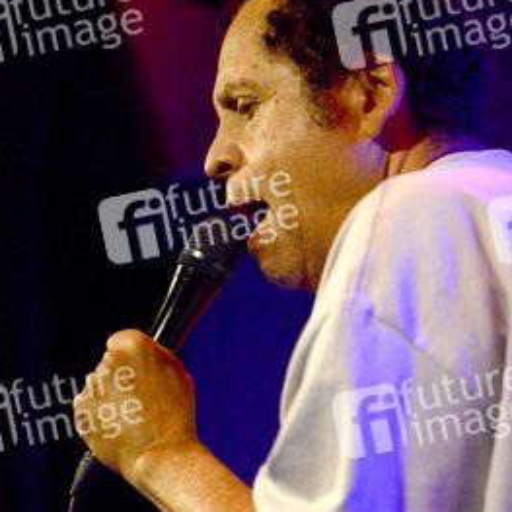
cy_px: 315
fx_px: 1623
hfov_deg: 17.9
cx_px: 255
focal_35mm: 97
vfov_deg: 17.9
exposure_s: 1/200
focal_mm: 75
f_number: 2.8
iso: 8063
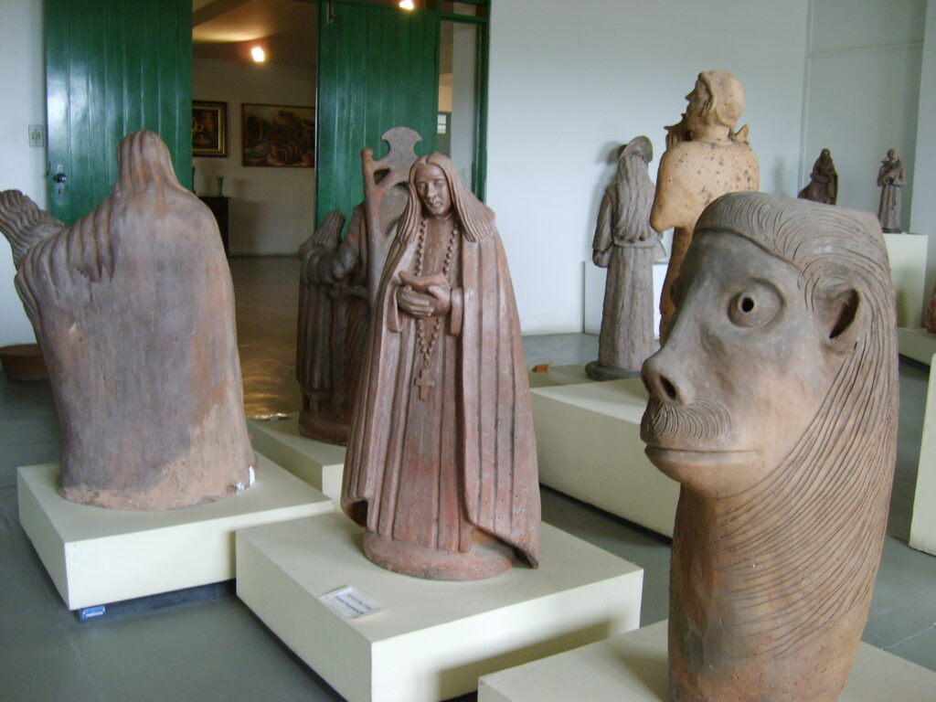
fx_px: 946
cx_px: 468
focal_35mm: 35
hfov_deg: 52.6
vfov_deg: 40.7
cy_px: 351
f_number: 2.8
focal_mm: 5.8
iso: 139
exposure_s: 1/20
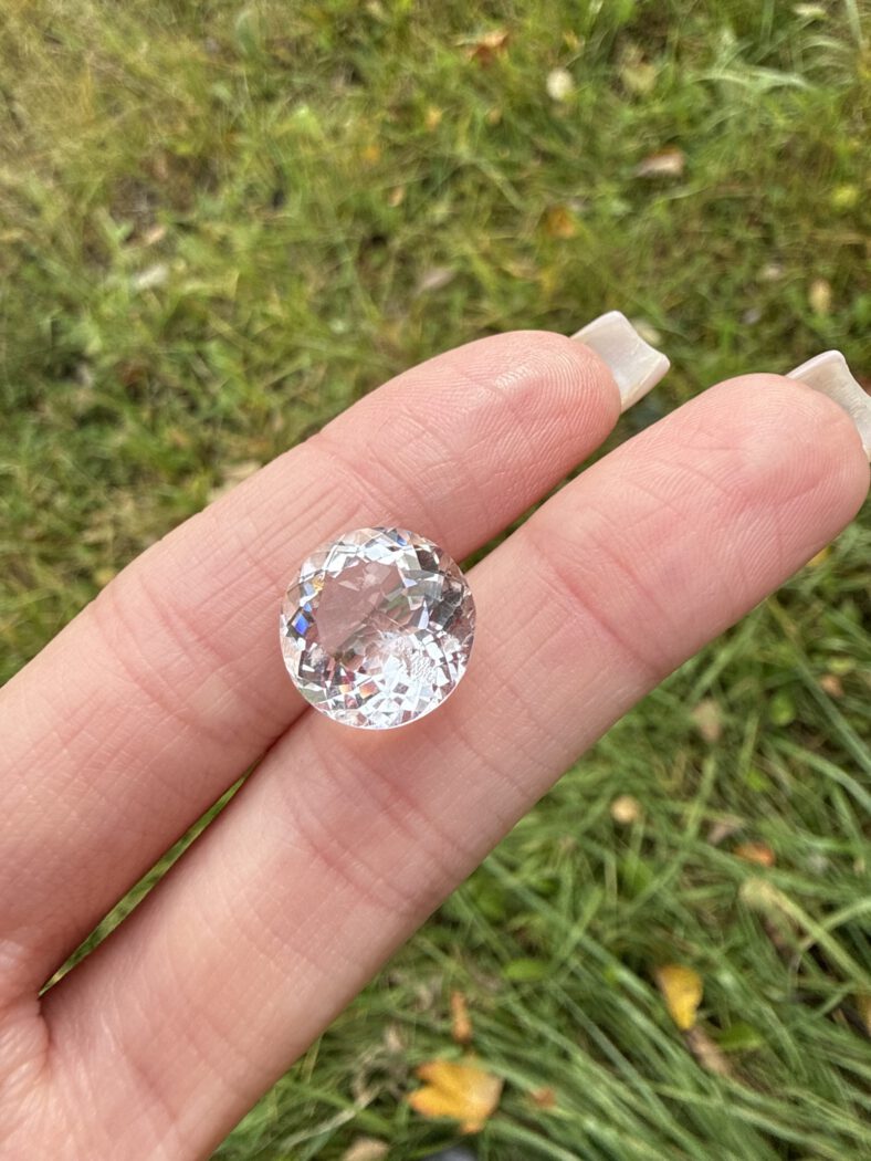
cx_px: 436
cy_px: 580
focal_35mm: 24
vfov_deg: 71.6
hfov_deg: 56.8
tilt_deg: -67.1
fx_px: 805
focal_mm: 2.22
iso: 40
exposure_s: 1/433
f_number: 2.2
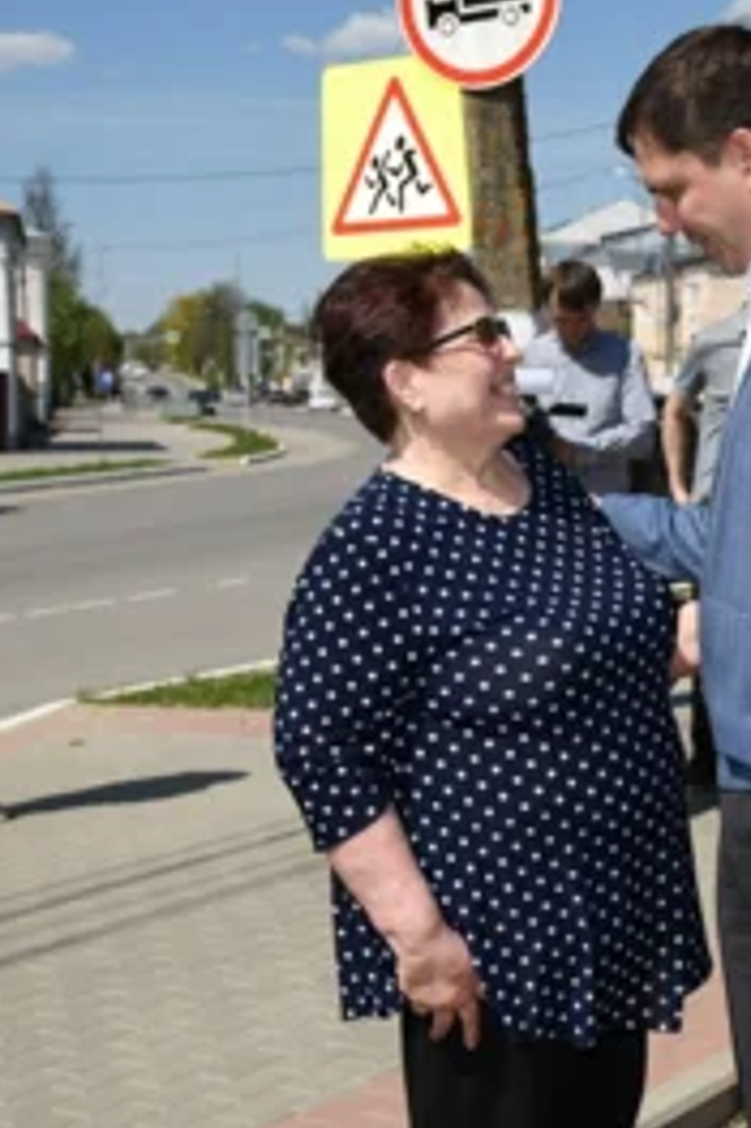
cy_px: 568
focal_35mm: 73
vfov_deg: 27.7
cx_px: 498
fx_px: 2287
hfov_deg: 18.6
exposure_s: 1/1600
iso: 160
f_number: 5
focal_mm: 32
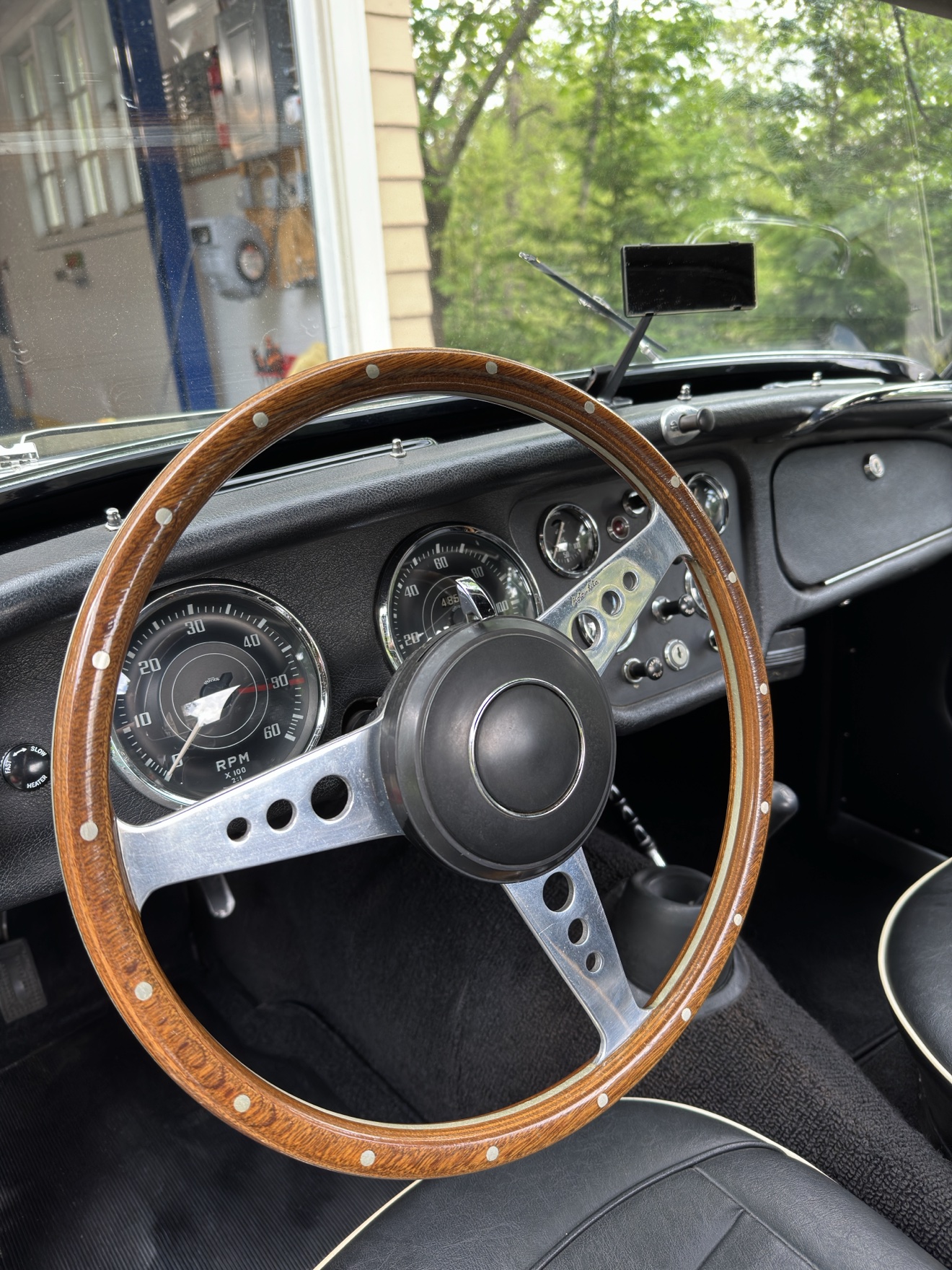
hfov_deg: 56.8
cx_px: 476
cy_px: 635
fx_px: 880
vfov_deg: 71.6
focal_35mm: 24
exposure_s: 1/120
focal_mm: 6.76
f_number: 1.78
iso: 125
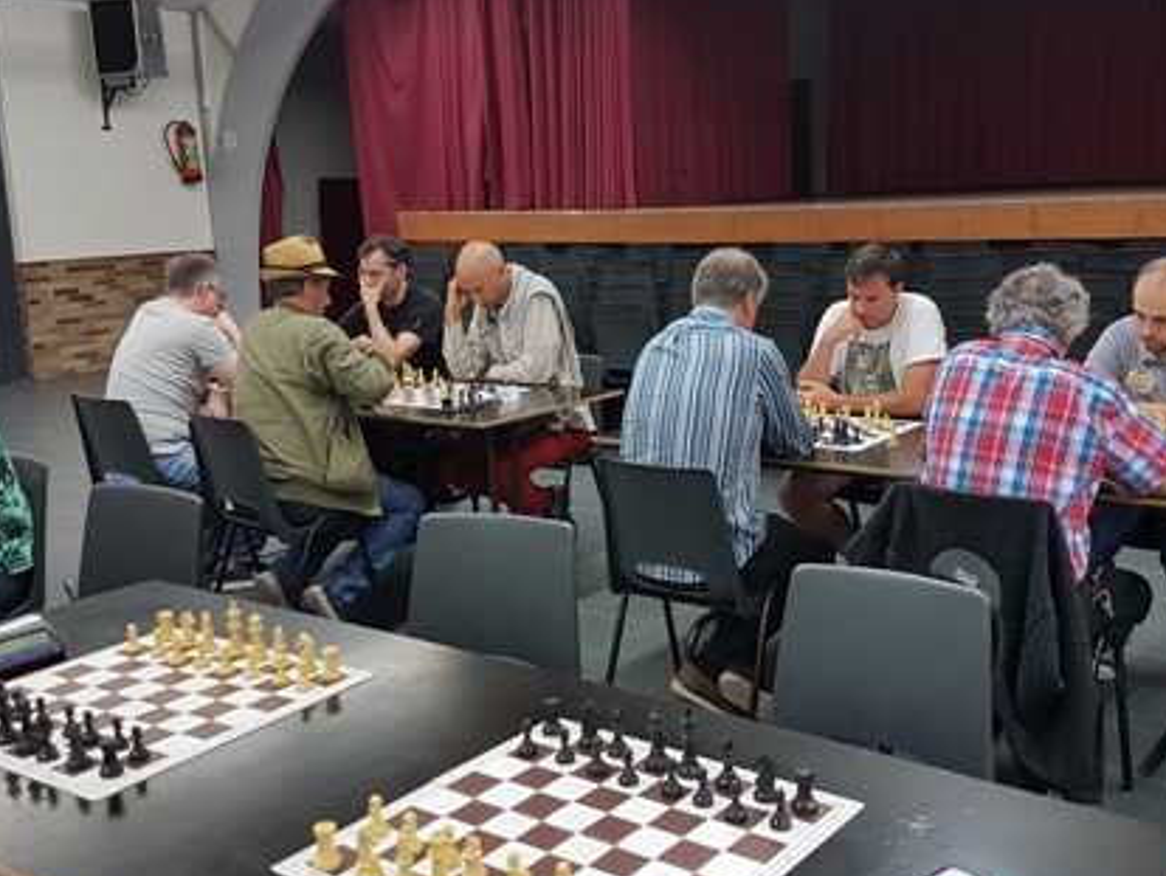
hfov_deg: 48.8
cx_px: 660
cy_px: 425
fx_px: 1281
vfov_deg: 37.8
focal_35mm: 38
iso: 125
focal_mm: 4.2
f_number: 1.7
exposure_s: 1/50
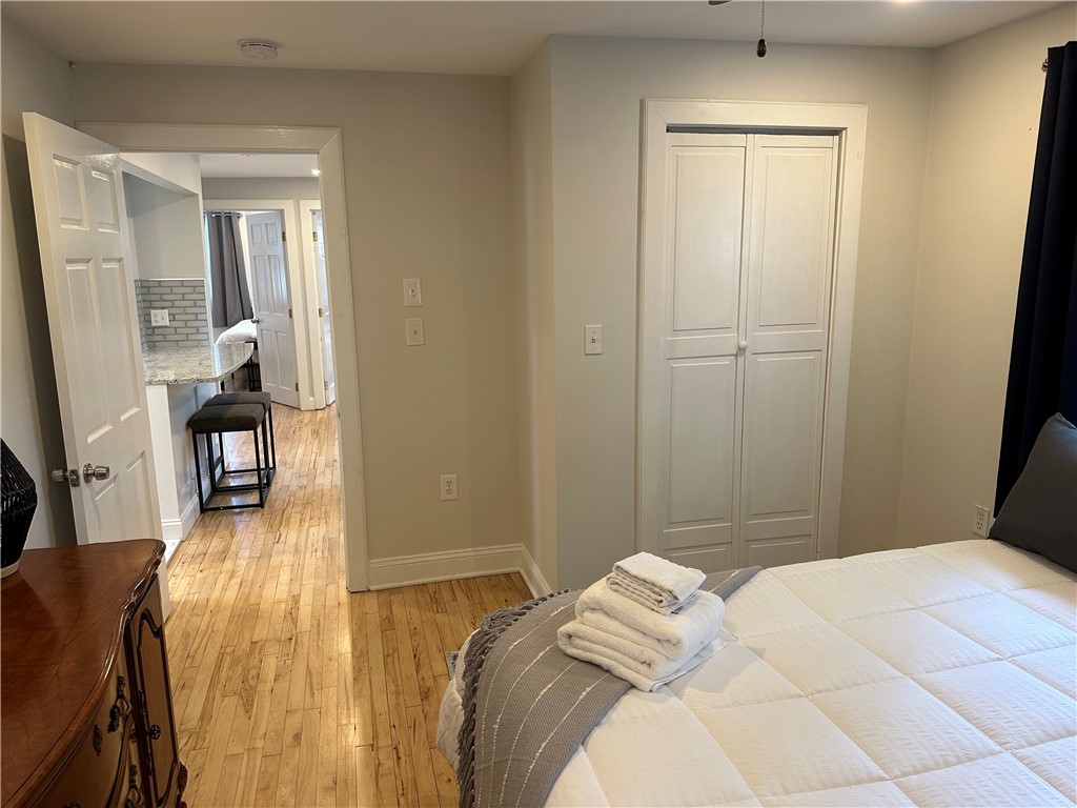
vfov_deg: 56.8
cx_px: 538
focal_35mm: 24
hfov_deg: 71.6
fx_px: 747
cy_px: 404
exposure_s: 1/120
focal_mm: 6.86
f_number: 1.78
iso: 200
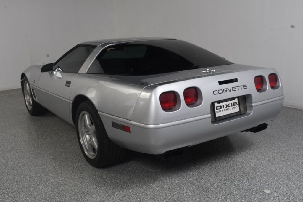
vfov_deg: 34.2
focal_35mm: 39
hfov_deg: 49.6
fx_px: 328
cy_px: 101
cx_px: 152
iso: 100
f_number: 11
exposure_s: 1/160
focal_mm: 26
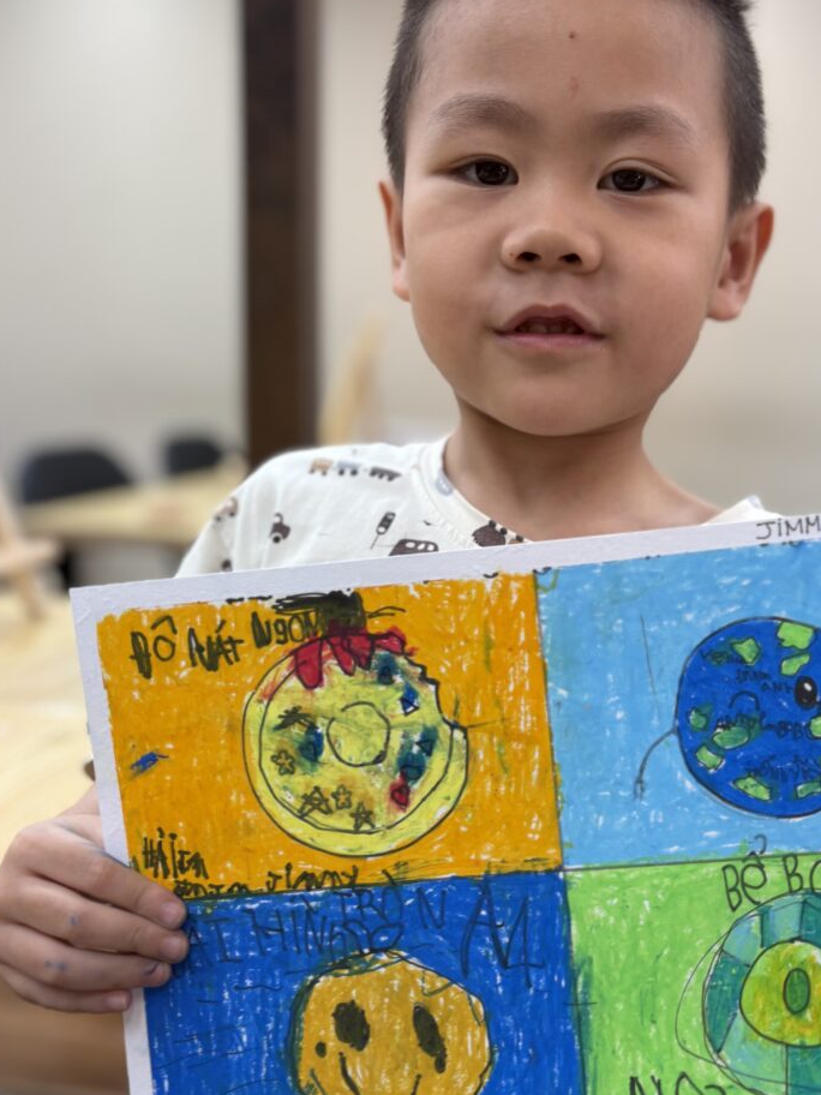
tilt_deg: -11.0
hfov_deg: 37.4
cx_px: 529
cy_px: 611
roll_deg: -2.4
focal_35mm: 38
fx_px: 1202
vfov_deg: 48.9
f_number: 1.6
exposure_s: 1/100
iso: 50
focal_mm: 5.96
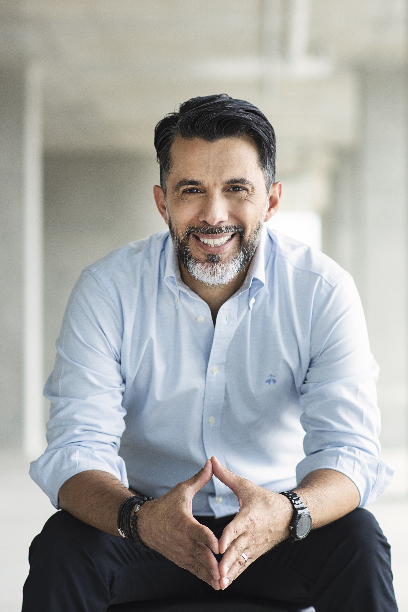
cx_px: 204
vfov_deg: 16.1
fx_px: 2167
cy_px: 306
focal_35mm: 128
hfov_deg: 10.8
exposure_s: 1/160
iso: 100
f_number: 2.8
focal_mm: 85
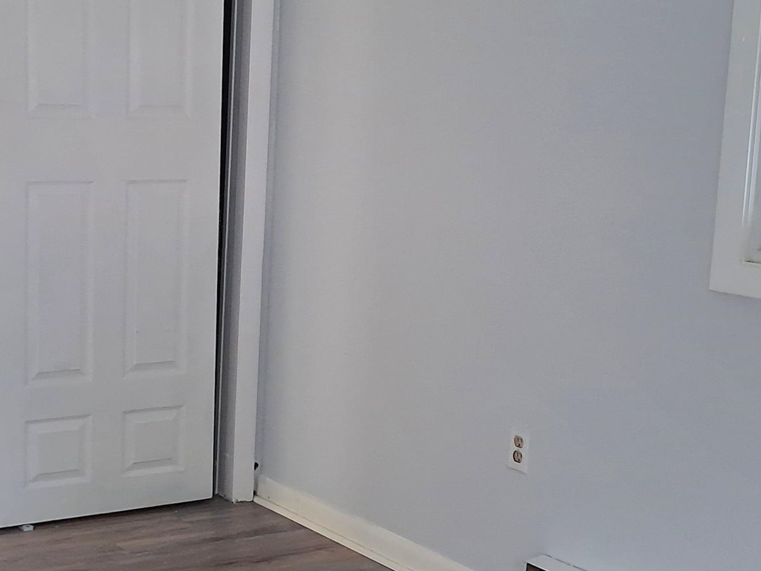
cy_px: 354
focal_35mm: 70
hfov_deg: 27.4
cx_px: 184
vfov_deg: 21.0
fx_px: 1539
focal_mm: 4
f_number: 1.8
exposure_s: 1/33
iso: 400
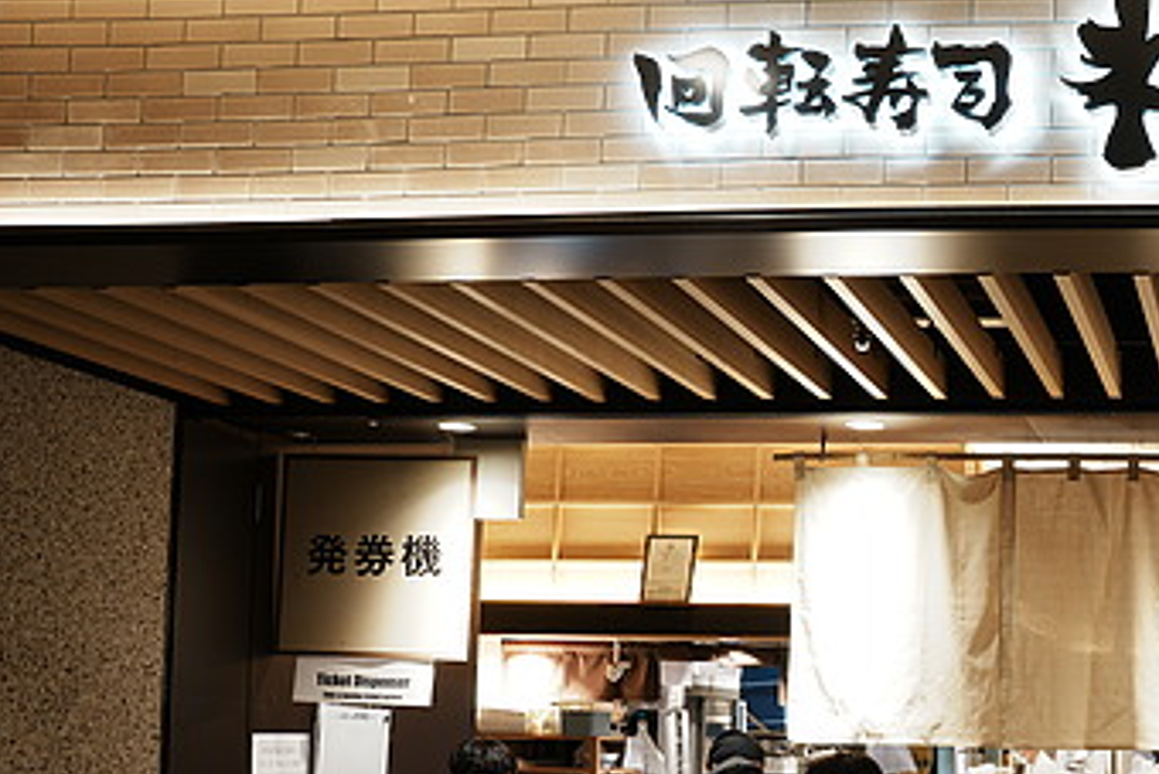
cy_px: 655
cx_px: 1214
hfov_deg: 32.7
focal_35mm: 55
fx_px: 1771
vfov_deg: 24.1
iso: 125
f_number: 2.8
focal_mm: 24
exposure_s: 1/25
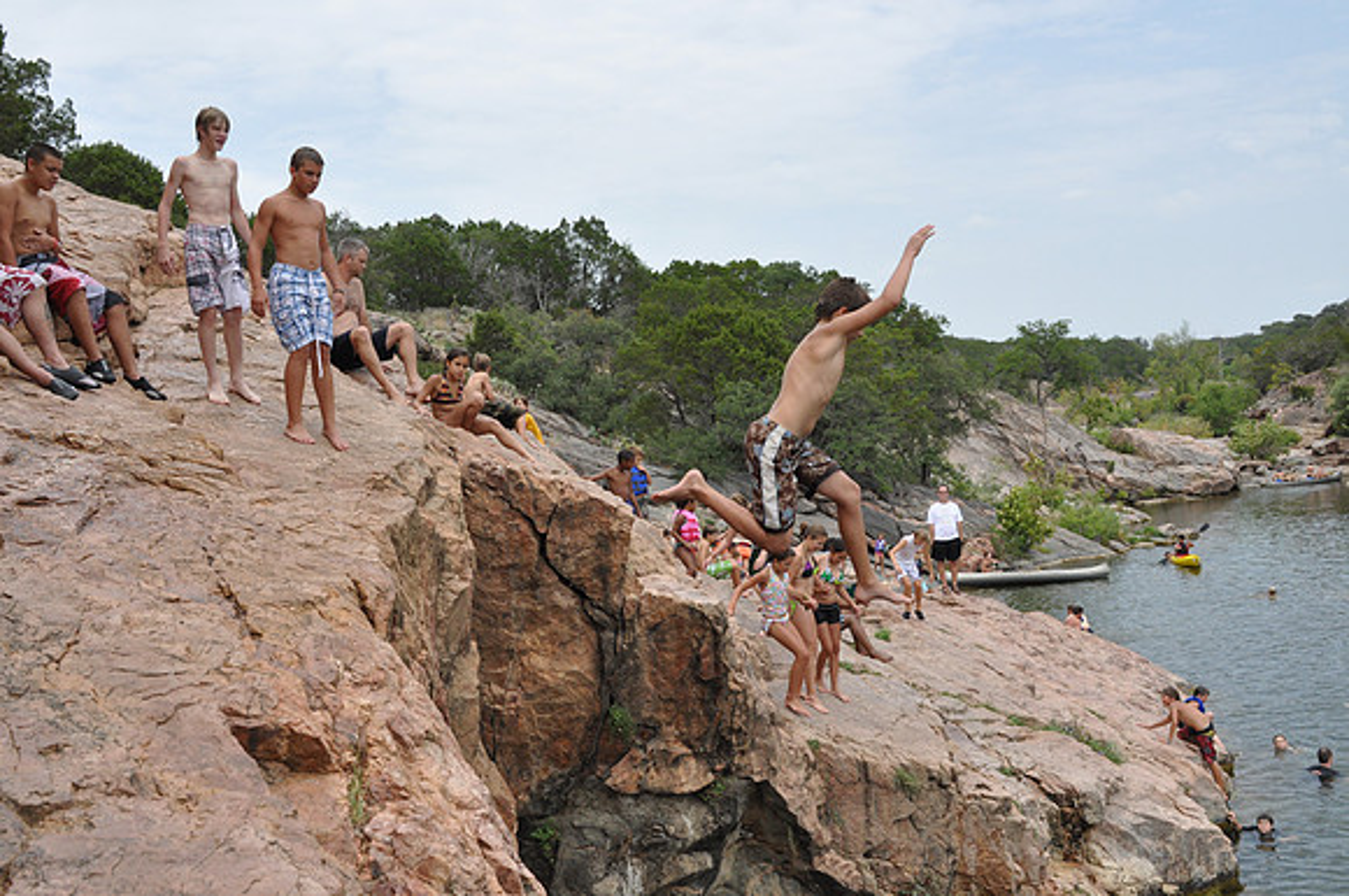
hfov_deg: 53.2
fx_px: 1347
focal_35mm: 36
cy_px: 448
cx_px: 674
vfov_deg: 36.8
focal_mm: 24
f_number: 7.1
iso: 640
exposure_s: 1/2000
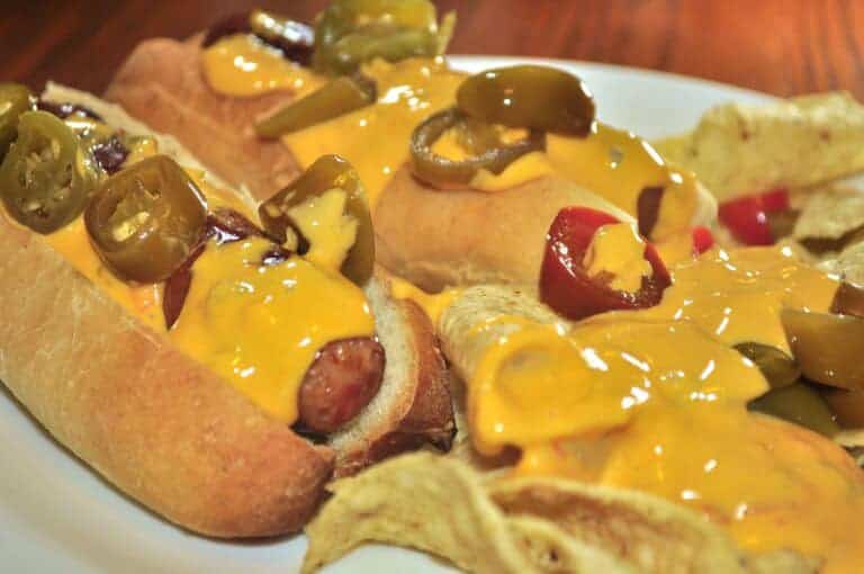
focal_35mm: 72
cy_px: 287
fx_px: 1726
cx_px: 432
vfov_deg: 18.9
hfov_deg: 28.1
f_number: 5.3
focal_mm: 48
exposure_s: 1/60
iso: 200
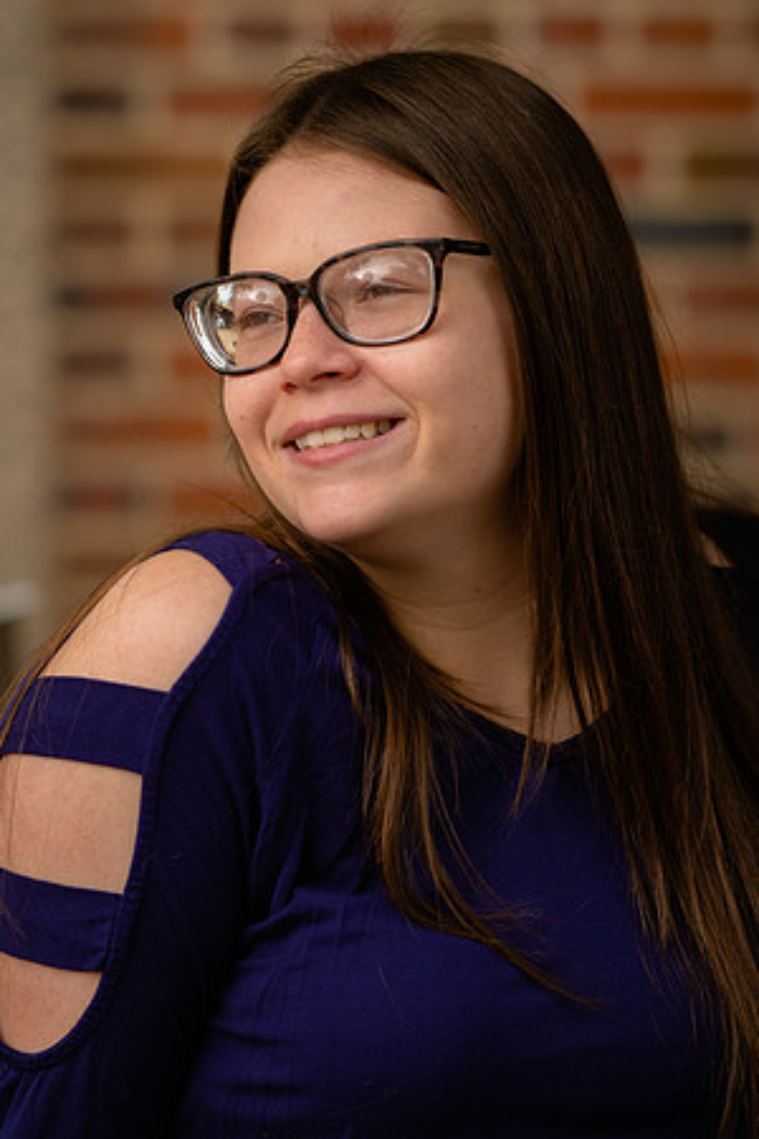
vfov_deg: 13.1
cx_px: 380
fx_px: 4965
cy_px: 570
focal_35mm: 157
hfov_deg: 8.7
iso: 64
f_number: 3.2
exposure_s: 1/250
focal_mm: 105
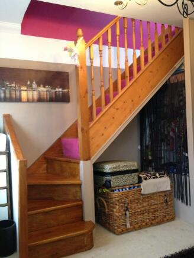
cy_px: 129
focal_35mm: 35
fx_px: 261
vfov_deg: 52.6
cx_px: 97
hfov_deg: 40.7
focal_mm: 4.28
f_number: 2.4
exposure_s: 1/20
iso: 400
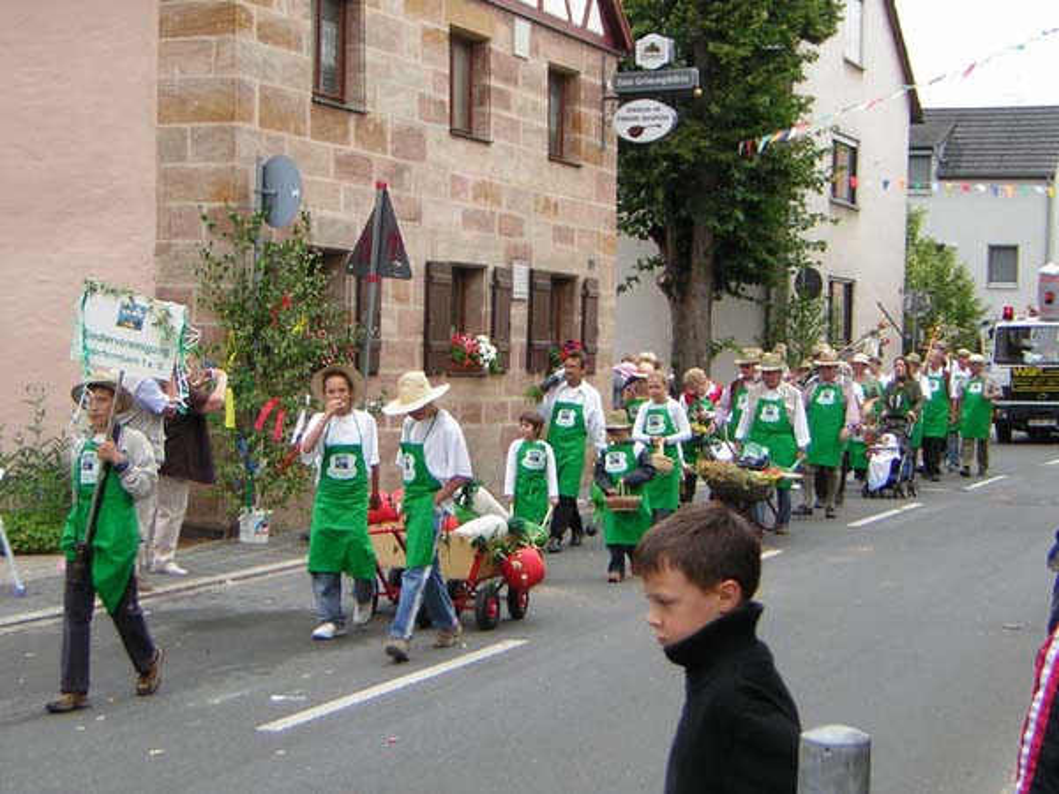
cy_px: 397
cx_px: 530
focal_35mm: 66
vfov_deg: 22.3
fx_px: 2019
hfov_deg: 29.4
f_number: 3.5
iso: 50
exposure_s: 1/124
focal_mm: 8.6
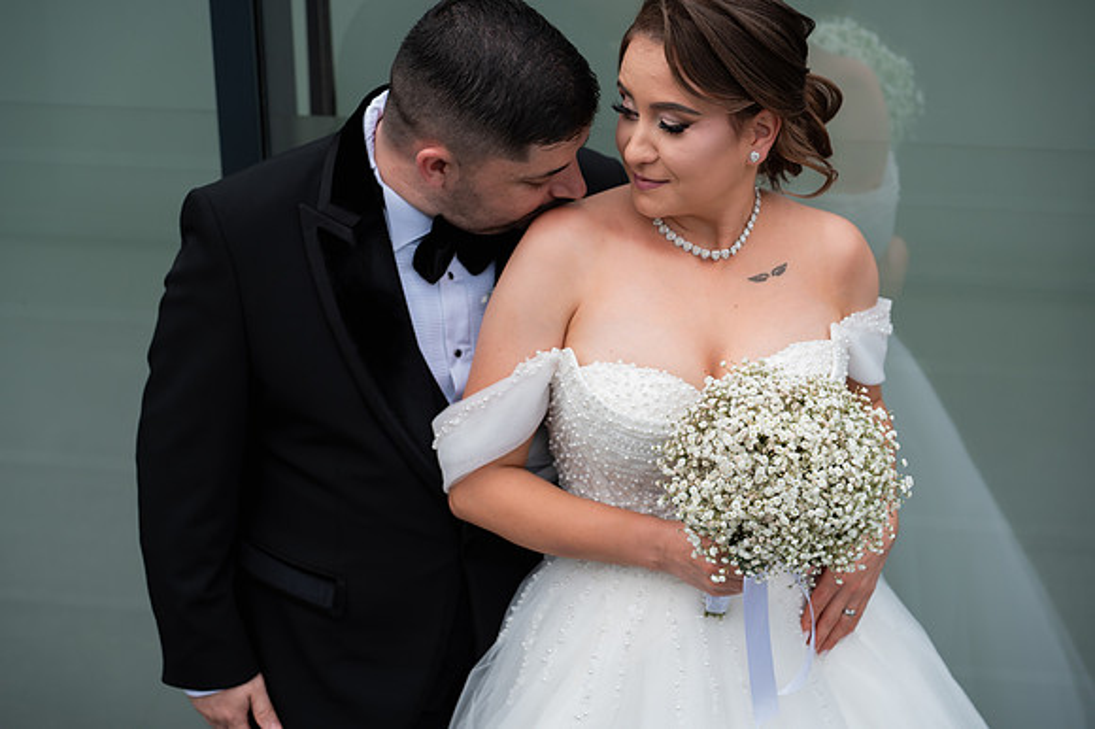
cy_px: 364
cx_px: 548
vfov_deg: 19.2
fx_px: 2158
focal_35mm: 71
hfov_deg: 28.5
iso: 200
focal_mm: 71
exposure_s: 1/800
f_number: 3.5
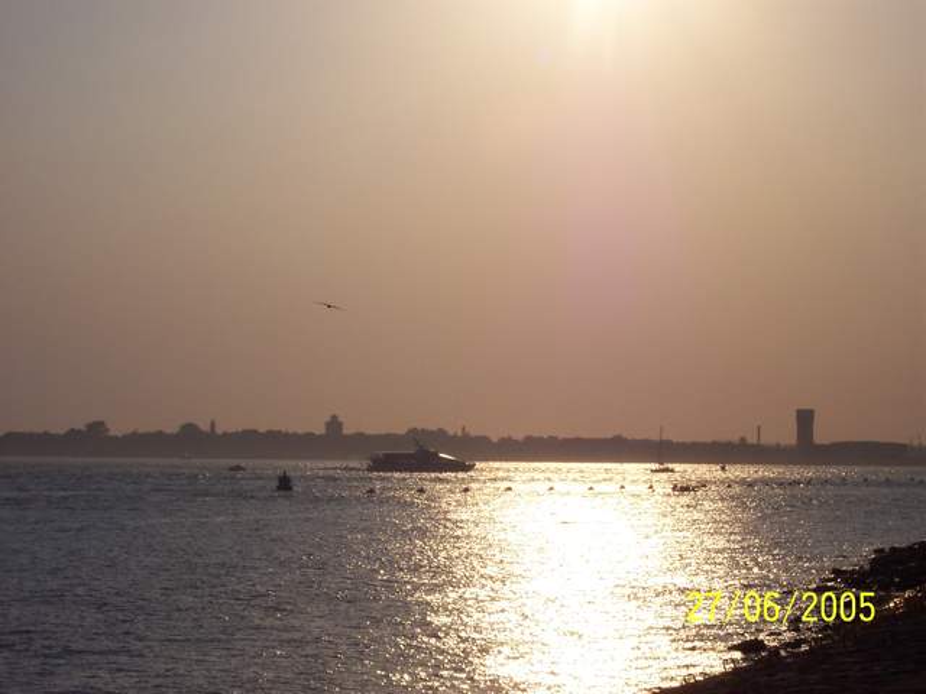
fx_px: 3050
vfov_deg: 13.0
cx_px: 463
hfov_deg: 17.3
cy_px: 347
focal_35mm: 114
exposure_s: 1/1000
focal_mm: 24
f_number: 8
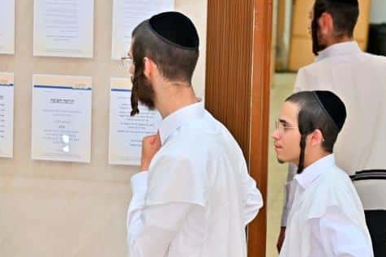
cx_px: 85
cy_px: 55
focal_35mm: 155
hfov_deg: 13.2
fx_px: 1661
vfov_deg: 8.8
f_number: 4
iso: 800
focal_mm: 72
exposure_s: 1/320
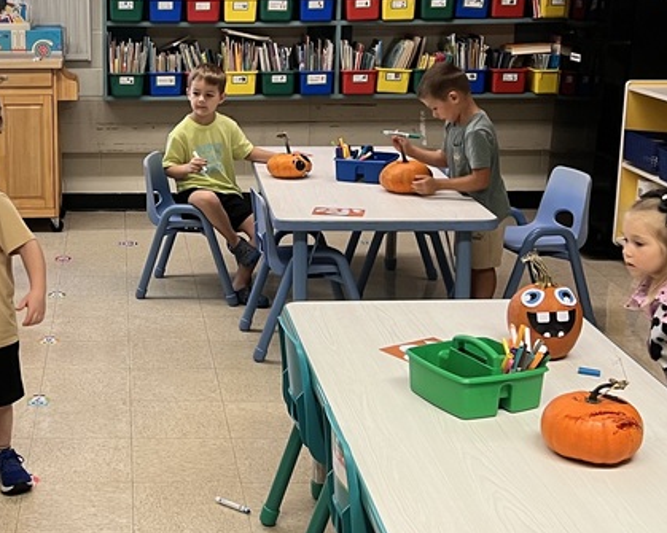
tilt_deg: -11.1
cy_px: 193
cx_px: 111
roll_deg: +0.6
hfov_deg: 29.6
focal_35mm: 62
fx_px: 1224
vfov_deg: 24.5
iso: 100
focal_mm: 5.7
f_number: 1.5
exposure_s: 1/60
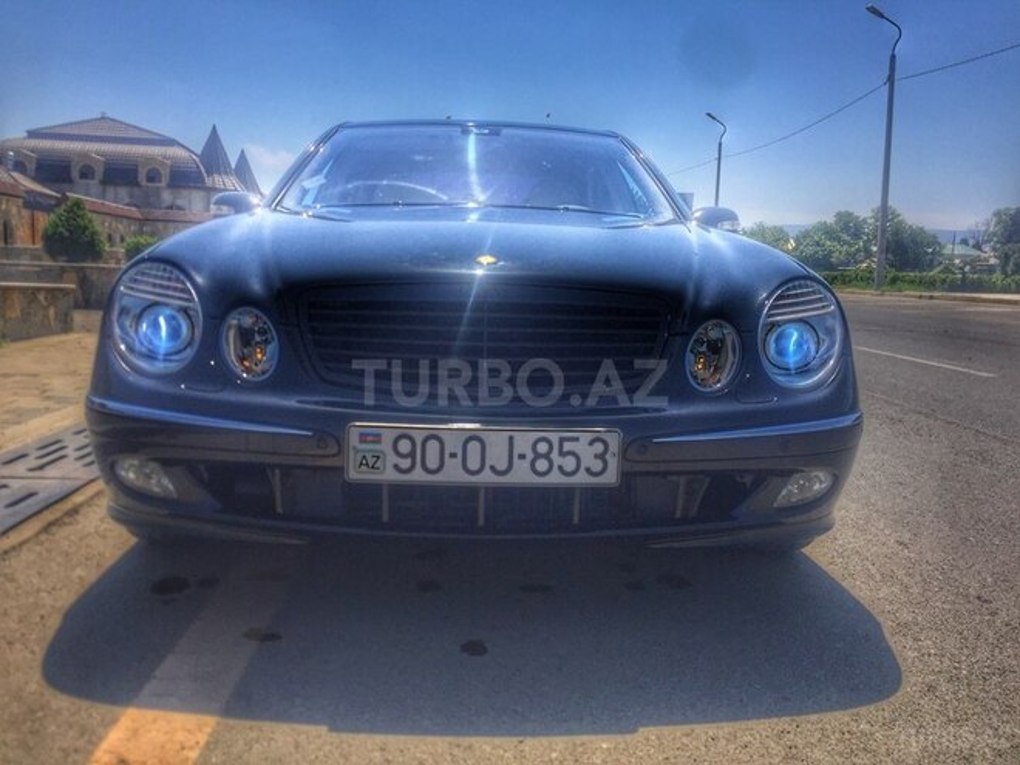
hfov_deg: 61.7
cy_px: 382
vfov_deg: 48.2
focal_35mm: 29
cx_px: 510
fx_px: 855
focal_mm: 4.15
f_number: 2.2
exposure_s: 1/3597
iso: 32
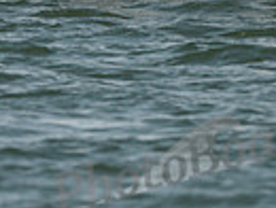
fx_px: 13659
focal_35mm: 1710
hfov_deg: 1.2
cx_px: -55
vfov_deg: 0.9
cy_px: -137
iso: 400
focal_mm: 400
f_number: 9
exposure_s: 1/1250
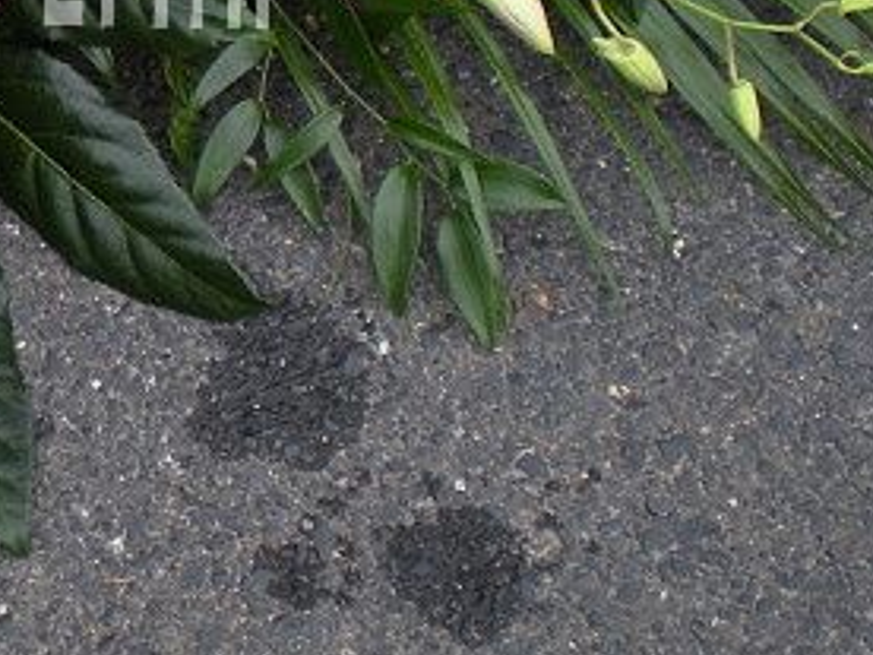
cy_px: -98
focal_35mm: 110
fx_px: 2774
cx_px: -171
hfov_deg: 17.1
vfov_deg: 13.2
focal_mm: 6.3
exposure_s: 1/244
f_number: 3.1
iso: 64
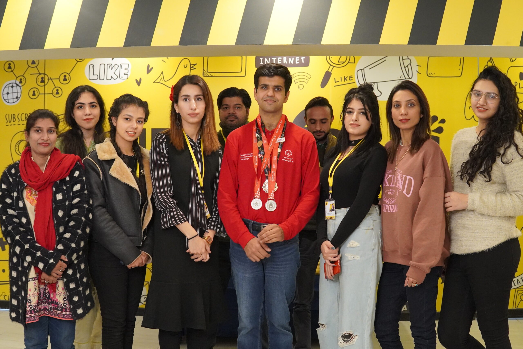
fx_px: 654
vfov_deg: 29.9
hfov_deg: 43.6
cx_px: 262
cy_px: 174
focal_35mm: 45
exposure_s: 1/160
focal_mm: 30
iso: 4000
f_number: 4
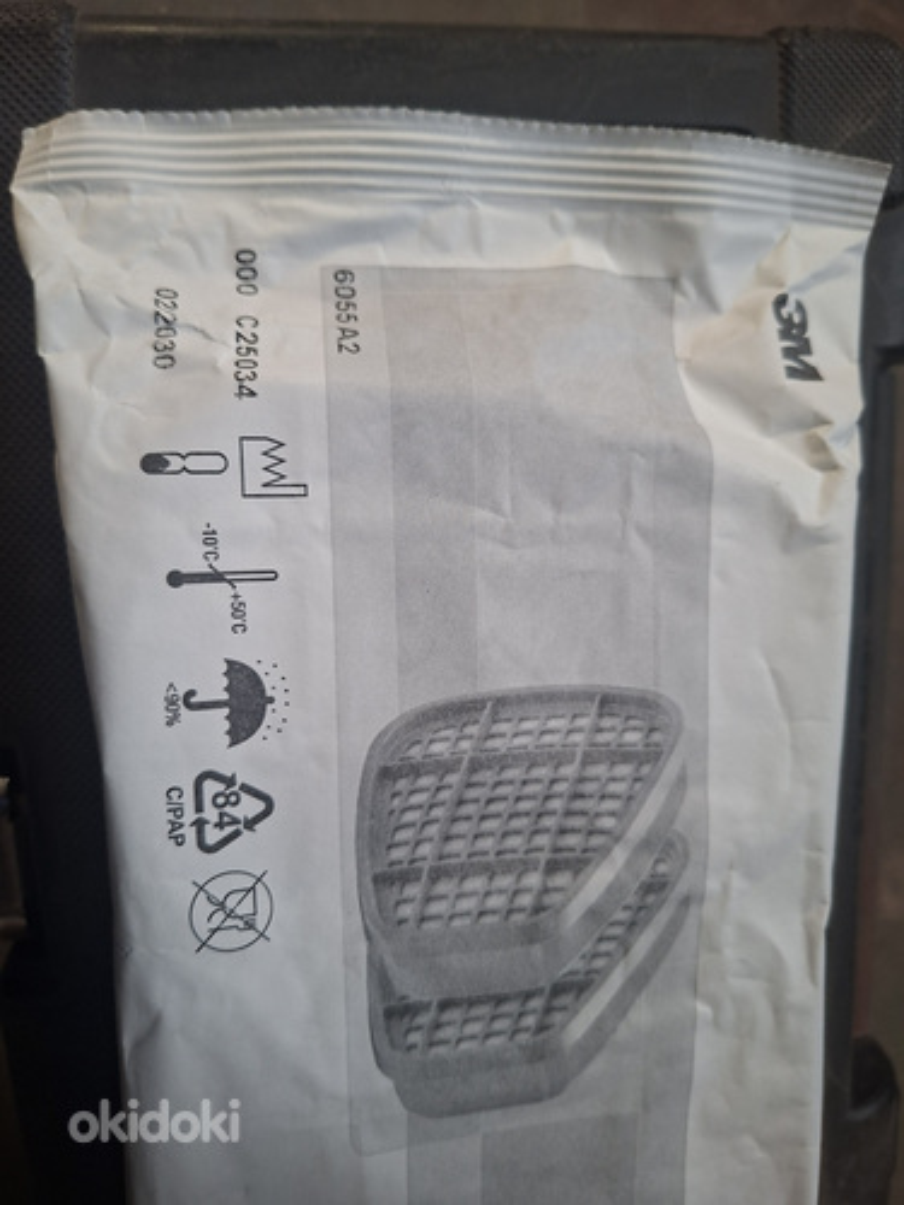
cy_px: 602
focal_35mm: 23
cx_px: 452
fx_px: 801
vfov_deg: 73.9
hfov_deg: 58.9
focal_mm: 5.54
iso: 320
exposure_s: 1/50
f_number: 1.8
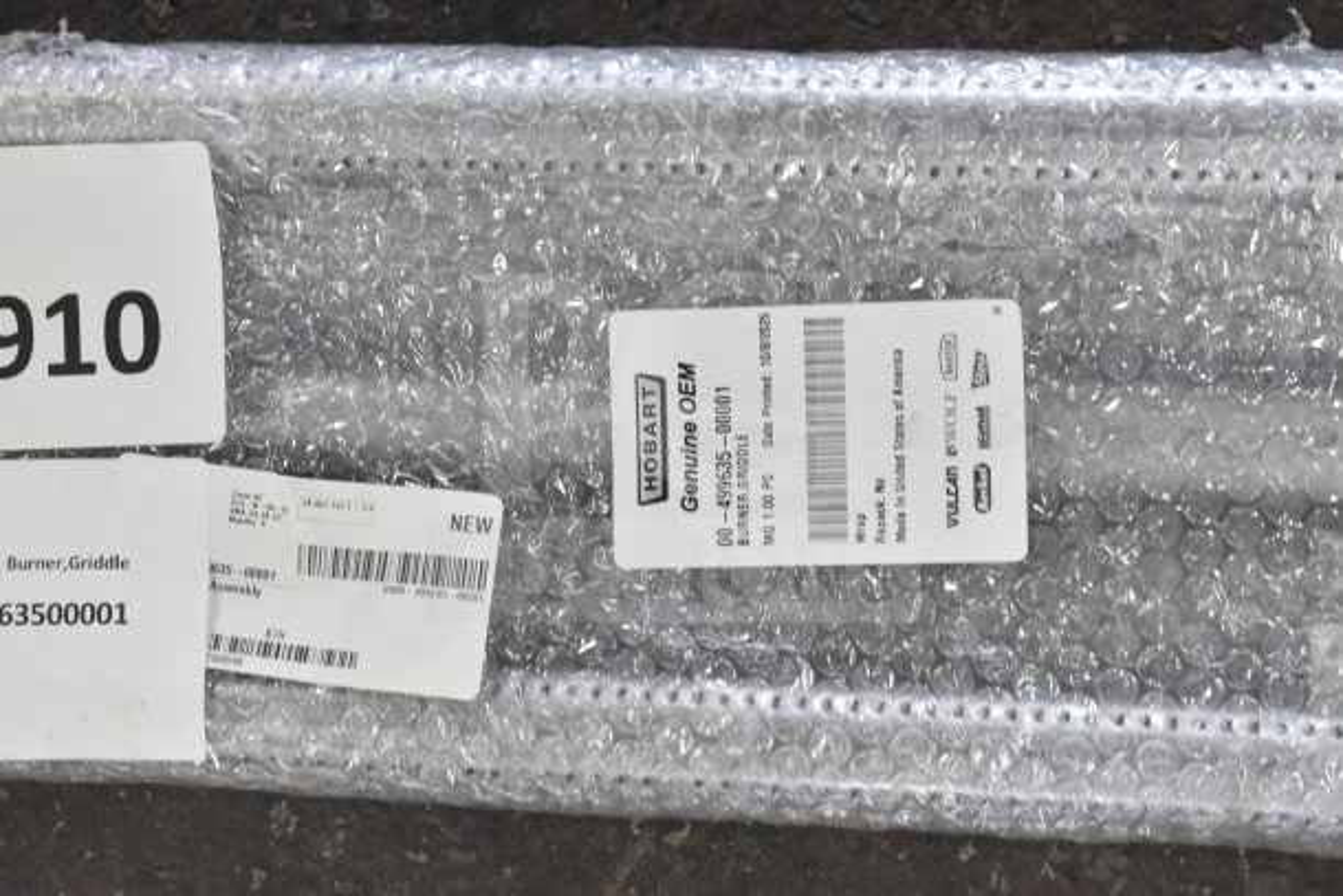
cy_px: 448
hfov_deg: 24.6
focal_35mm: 82
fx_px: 3078
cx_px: 672
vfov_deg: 16.6
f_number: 5.6
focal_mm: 55
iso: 900
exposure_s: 1/100
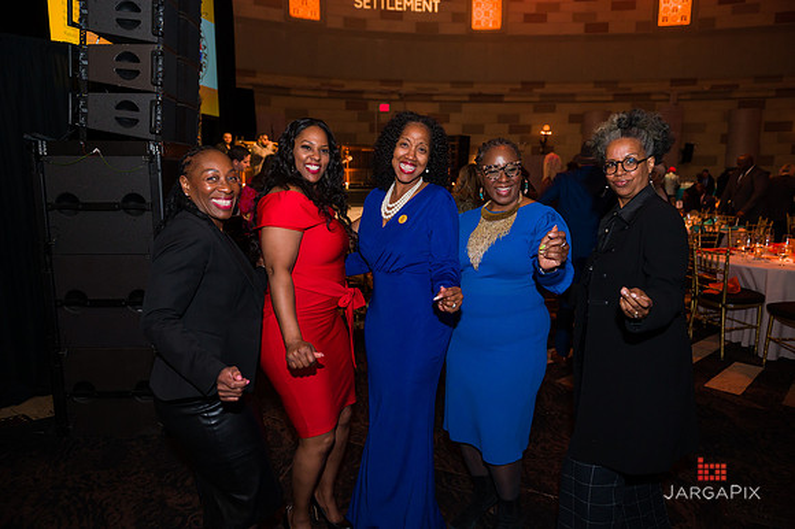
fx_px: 530
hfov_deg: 73.8
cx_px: 398
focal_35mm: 24
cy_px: 264
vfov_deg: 53.1
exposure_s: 1/160
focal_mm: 24
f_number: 4
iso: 1600
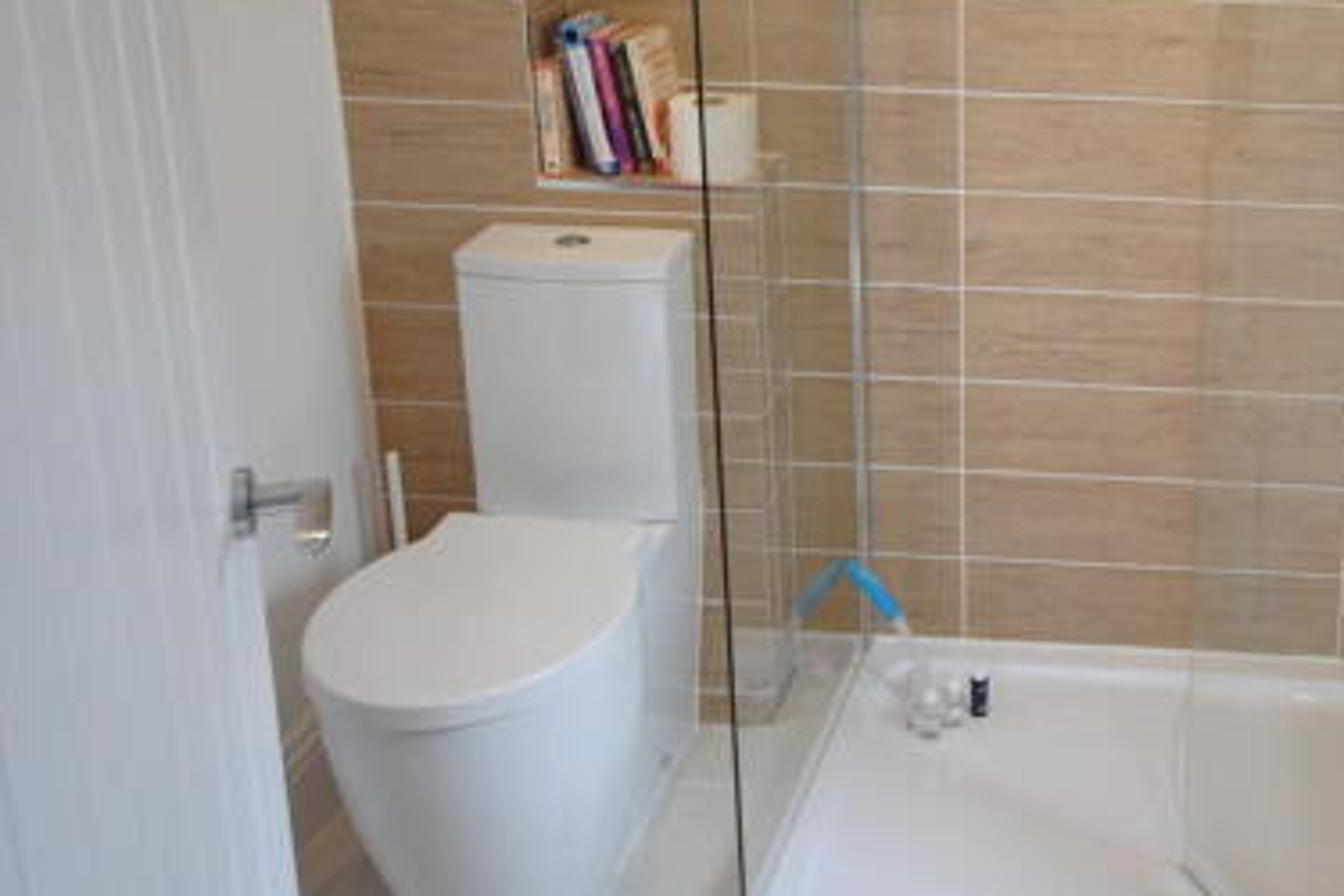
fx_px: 1755
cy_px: 224
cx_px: 1156
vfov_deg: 28.2
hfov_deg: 39.5
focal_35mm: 47
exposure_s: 1/30
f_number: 5.6
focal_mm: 18
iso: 400
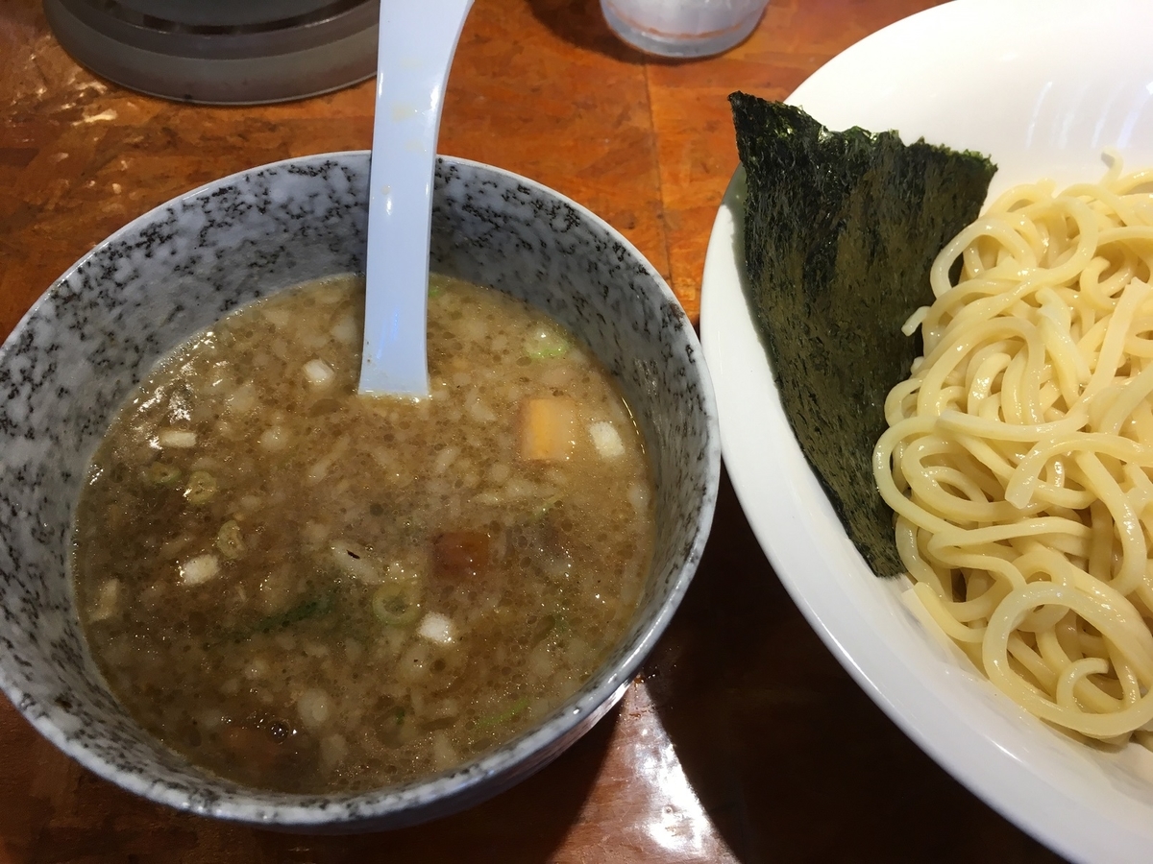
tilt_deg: -58.4
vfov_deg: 48.2
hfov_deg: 61.7
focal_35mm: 29
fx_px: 966
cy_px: 432
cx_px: 576
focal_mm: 4.15
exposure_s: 1/40
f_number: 2.2
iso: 25
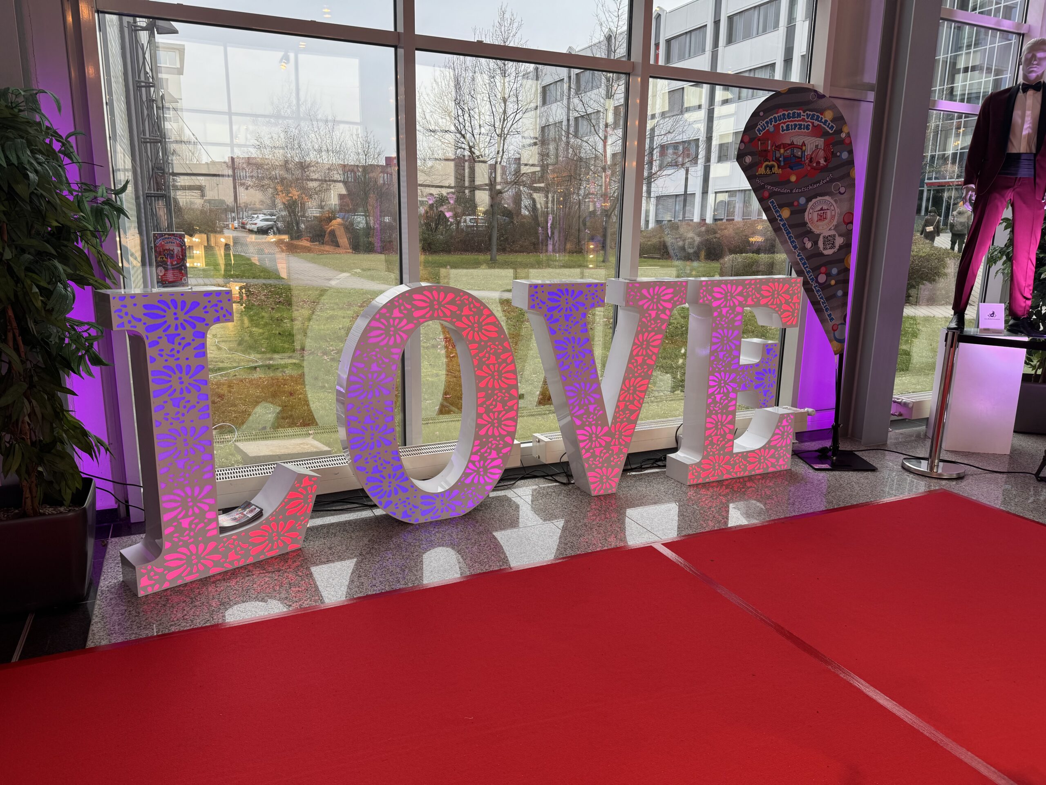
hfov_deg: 71.6
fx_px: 725
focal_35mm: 24
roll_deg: -0.6
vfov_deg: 56.8
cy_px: 392
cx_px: 523
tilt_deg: -12.3
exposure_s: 1/82
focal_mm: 6.86
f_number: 1.78
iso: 80
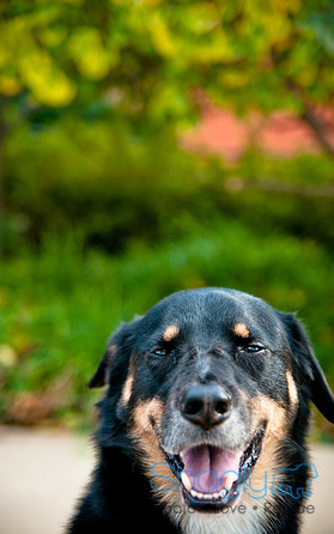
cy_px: 268
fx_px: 1121
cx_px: 160
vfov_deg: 26.8
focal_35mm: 77
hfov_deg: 17.0
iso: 400
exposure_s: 1/1000
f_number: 2.8
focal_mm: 50
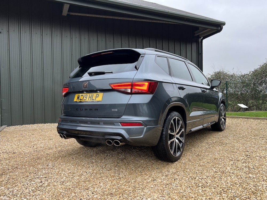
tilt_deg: -0.4
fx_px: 201
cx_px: 134
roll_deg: +1.7
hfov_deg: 67.3
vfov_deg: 53.1
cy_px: 100
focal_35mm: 26
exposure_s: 1/121
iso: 40
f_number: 1.5
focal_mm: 5.7
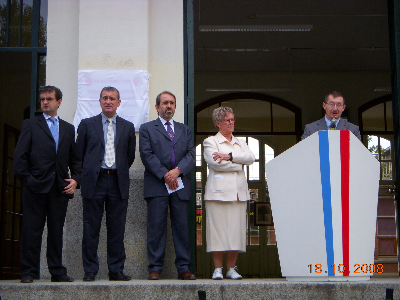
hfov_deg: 29.4
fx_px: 763
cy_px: 150
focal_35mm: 66
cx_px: 200
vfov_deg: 22.3
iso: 100
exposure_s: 1/250
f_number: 3.7
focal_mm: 11
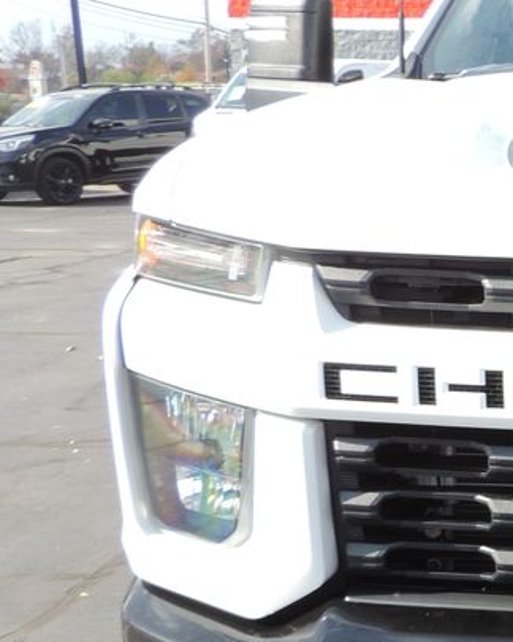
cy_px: 457
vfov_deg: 25.5
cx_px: 834
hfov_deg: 17.8
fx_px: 1404
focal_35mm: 74
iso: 80
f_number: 3
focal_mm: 4.3
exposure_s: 1/400
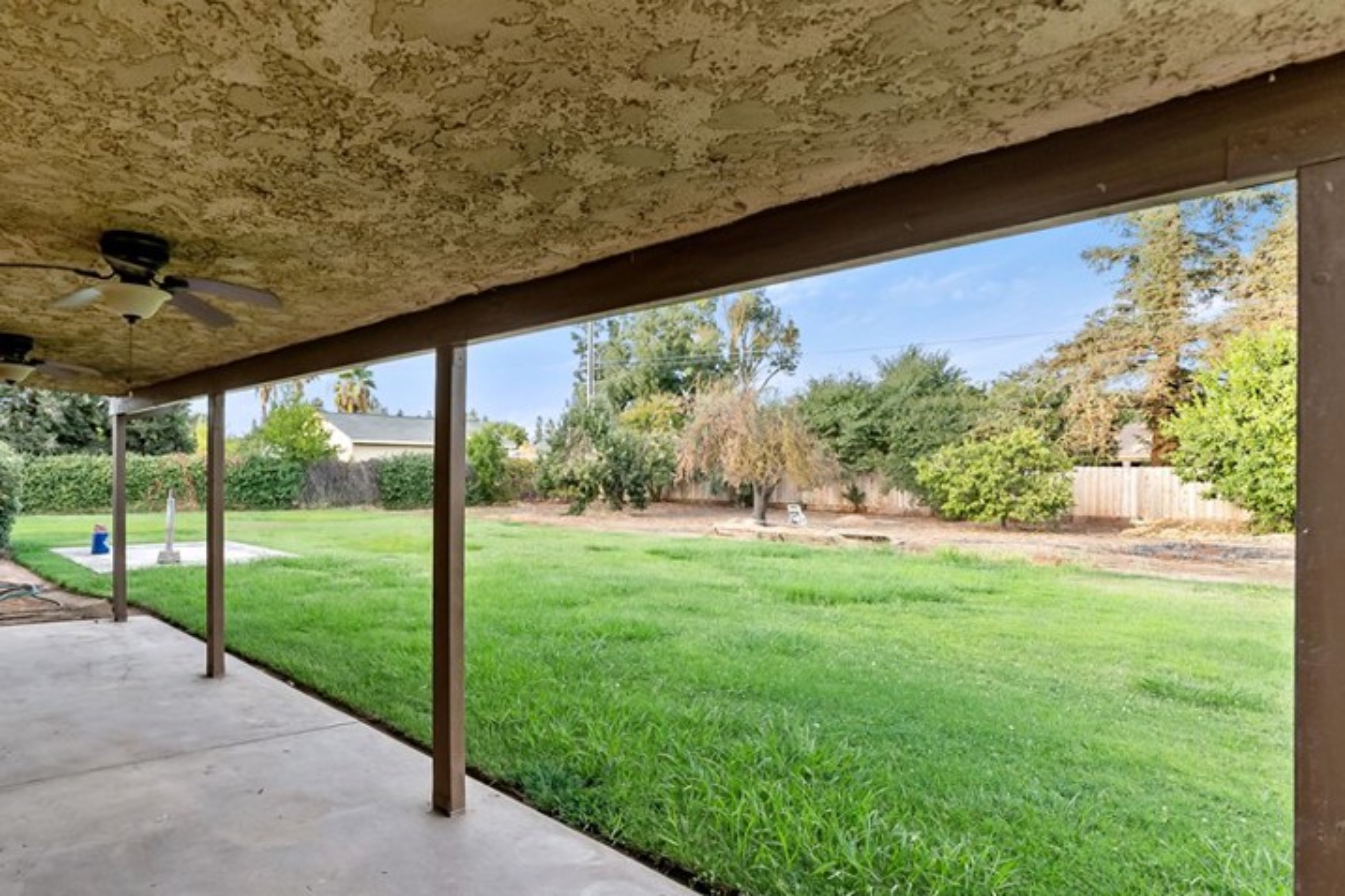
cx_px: 480
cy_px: 550
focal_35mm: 20
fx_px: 747
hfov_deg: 81.9
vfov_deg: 61.2
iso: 400
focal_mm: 14
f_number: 4
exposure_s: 1/160
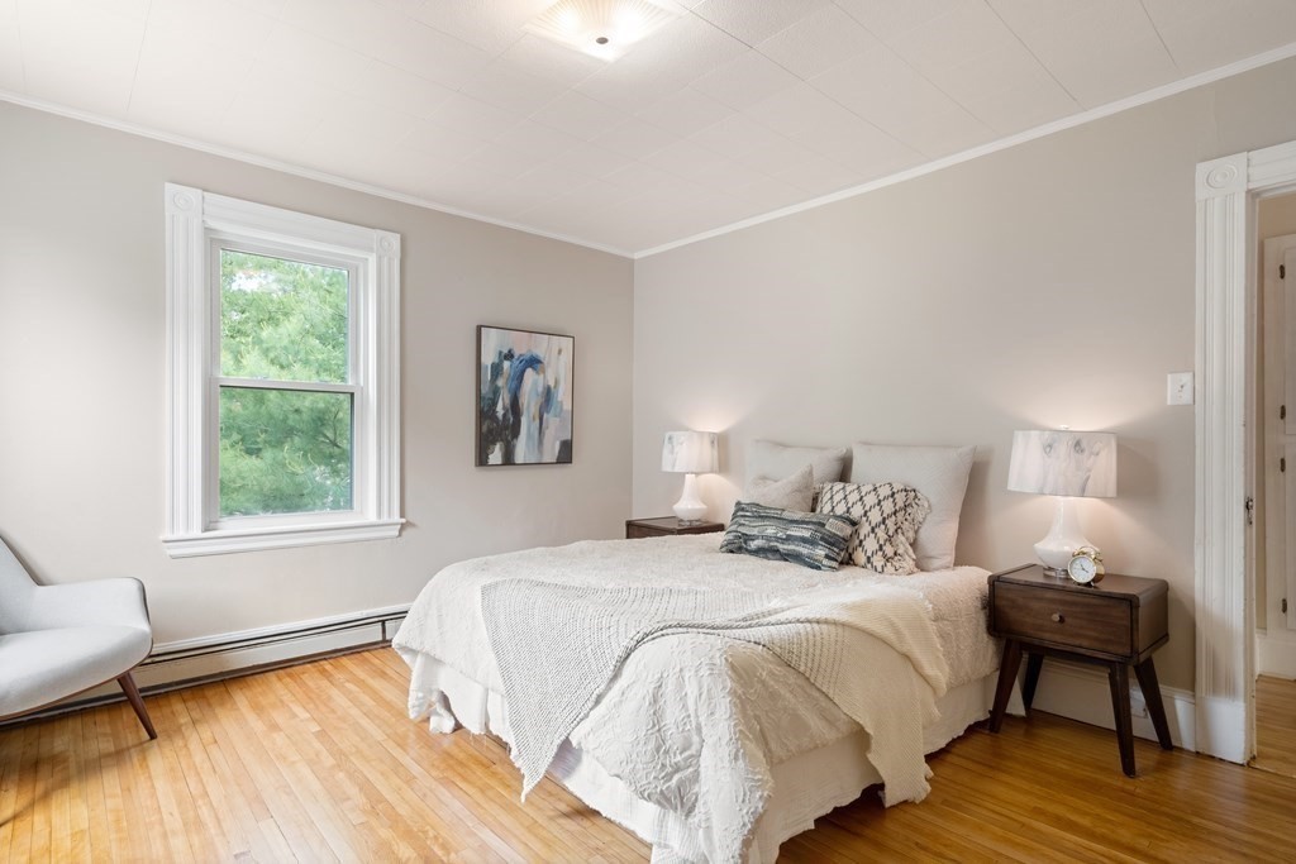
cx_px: 648
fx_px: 648
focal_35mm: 18
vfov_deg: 67.4
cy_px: 432
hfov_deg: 90.0
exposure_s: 1/5
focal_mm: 18
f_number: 11
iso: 1250
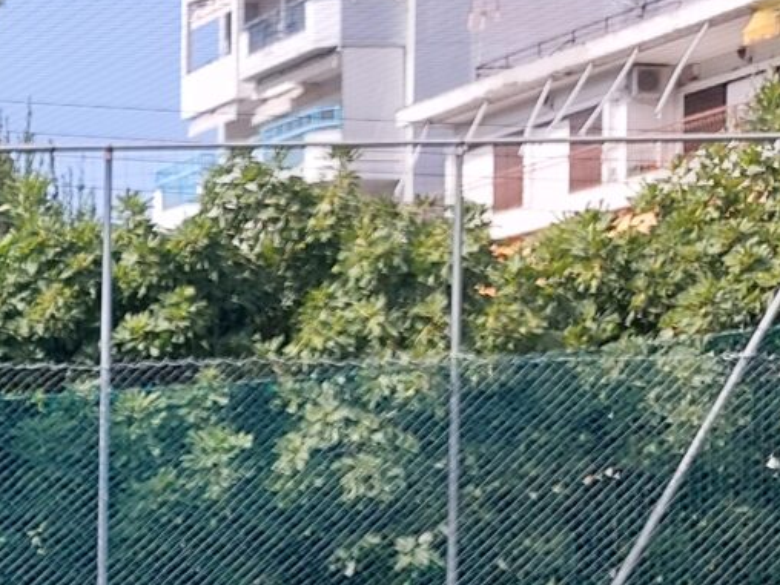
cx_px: -1020
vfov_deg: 11.6
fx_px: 2839
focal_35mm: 126
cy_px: 671
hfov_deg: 12.6
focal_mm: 5.23
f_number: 1.8
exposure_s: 1/441
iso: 25
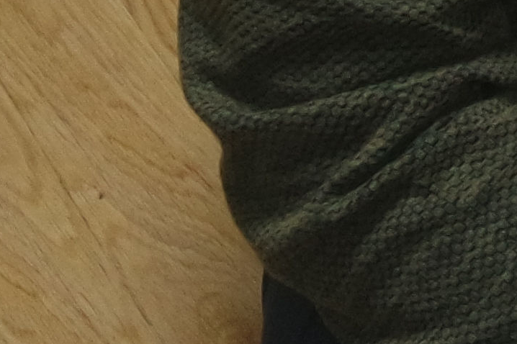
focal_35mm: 183
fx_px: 2627
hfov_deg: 10.4
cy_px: -579
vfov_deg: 6.9
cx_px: 1010
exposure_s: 1/30
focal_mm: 9
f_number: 3.5
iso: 400
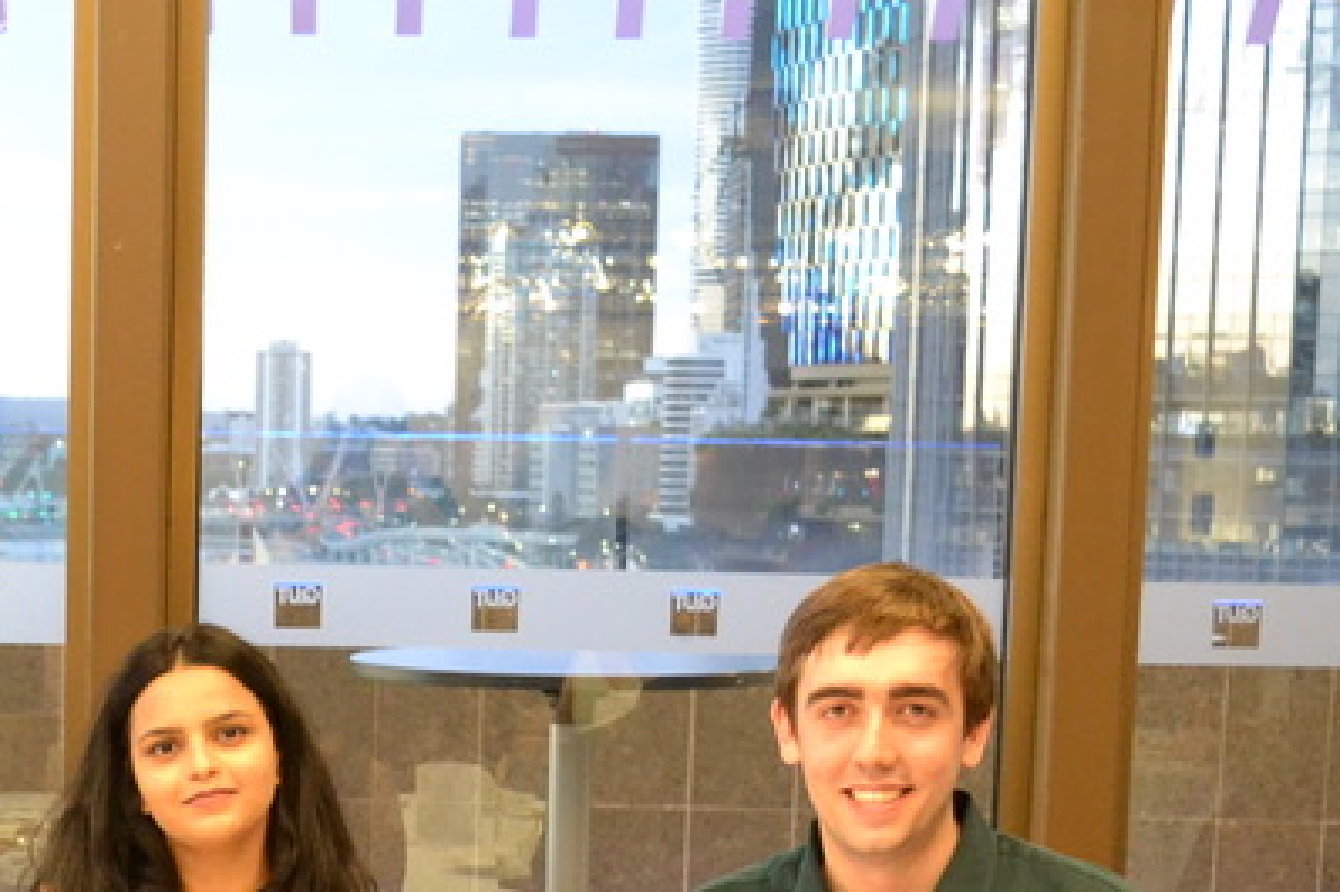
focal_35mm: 90
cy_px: 1033
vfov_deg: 14.7
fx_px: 3348
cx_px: 64
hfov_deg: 22.0
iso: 2500
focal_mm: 22
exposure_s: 1/30
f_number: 5
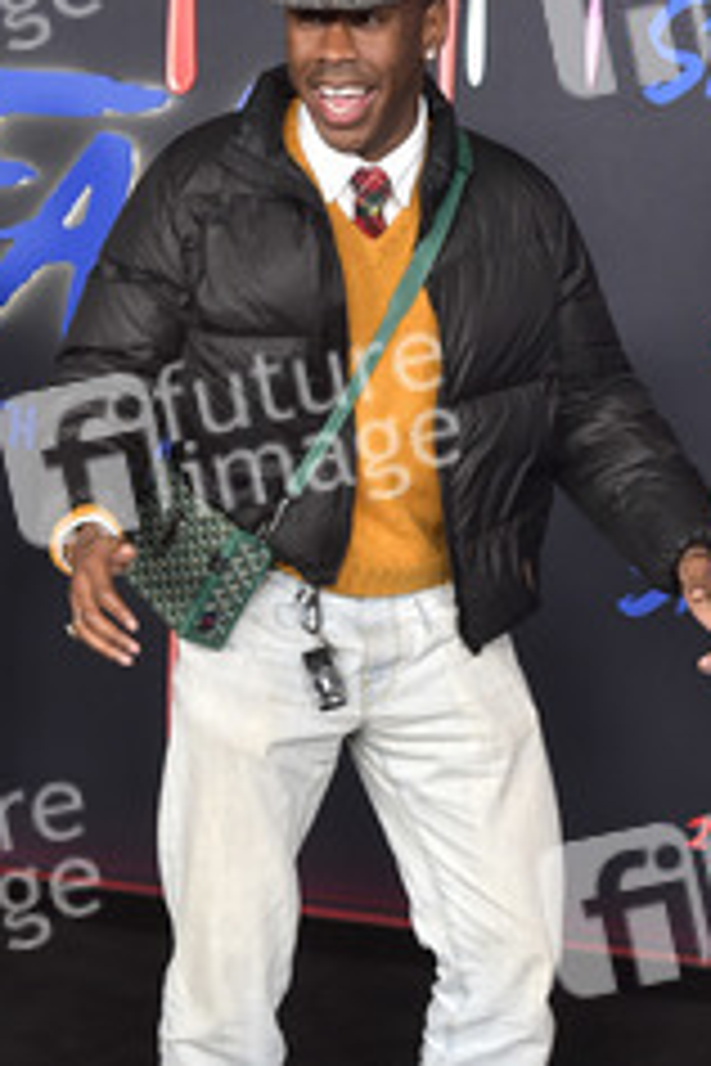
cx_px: 362
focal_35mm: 81
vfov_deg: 25.0
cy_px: 666
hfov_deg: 16.9
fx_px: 2399
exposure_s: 1/250
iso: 2000
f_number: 6.3
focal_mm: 48
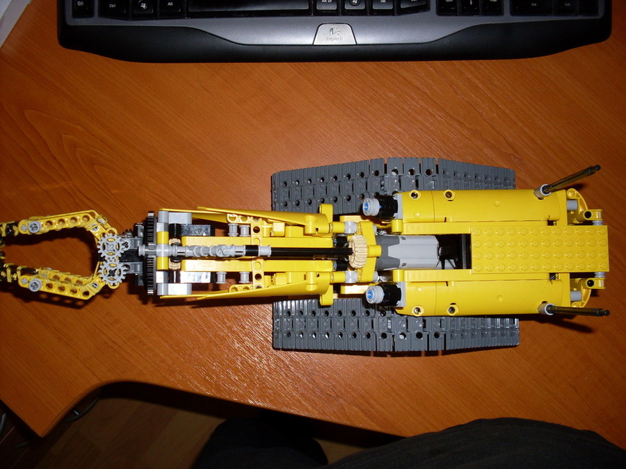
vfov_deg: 37.7
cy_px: 234
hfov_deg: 49.0
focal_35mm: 38
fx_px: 687
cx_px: 313
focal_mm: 6.3
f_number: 2.8
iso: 100
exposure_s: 1/45
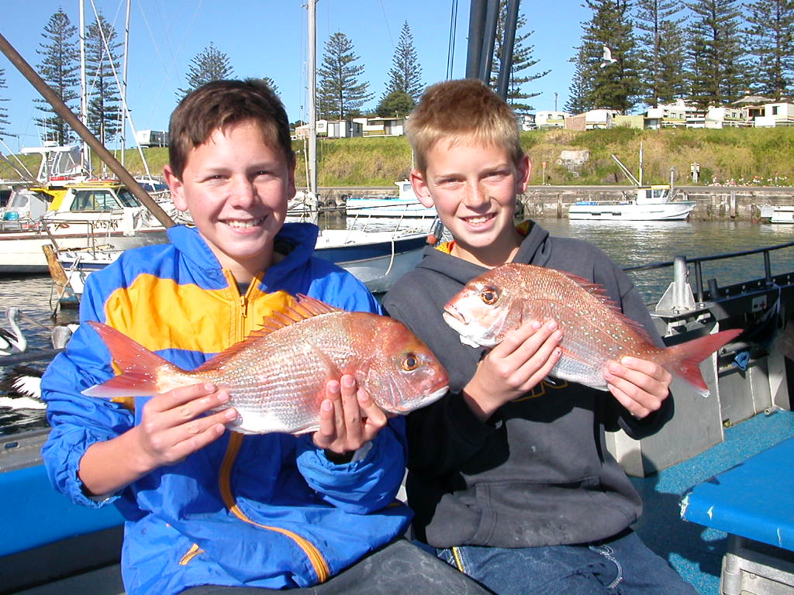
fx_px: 849
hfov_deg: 50.1
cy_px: 298
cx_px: 397
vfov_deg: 38.7
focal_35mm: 37
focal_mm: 5.6
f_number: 4.5
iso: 100
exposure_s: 1/515
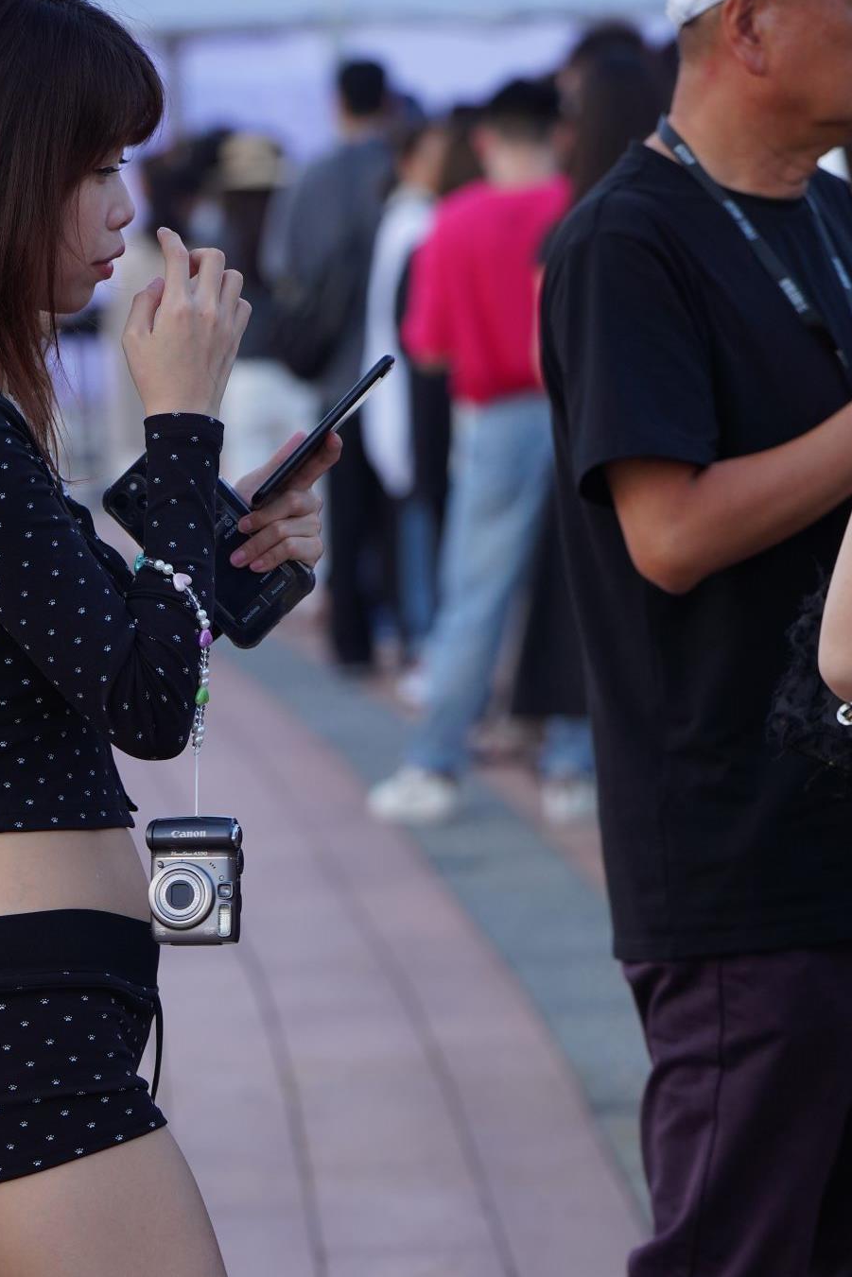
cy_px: 1091
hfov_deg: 7.0
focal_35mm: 195
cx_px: 57
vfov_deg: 10.5
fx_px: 6920
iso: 500
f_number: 3.5
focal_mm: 99
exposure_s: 1/320
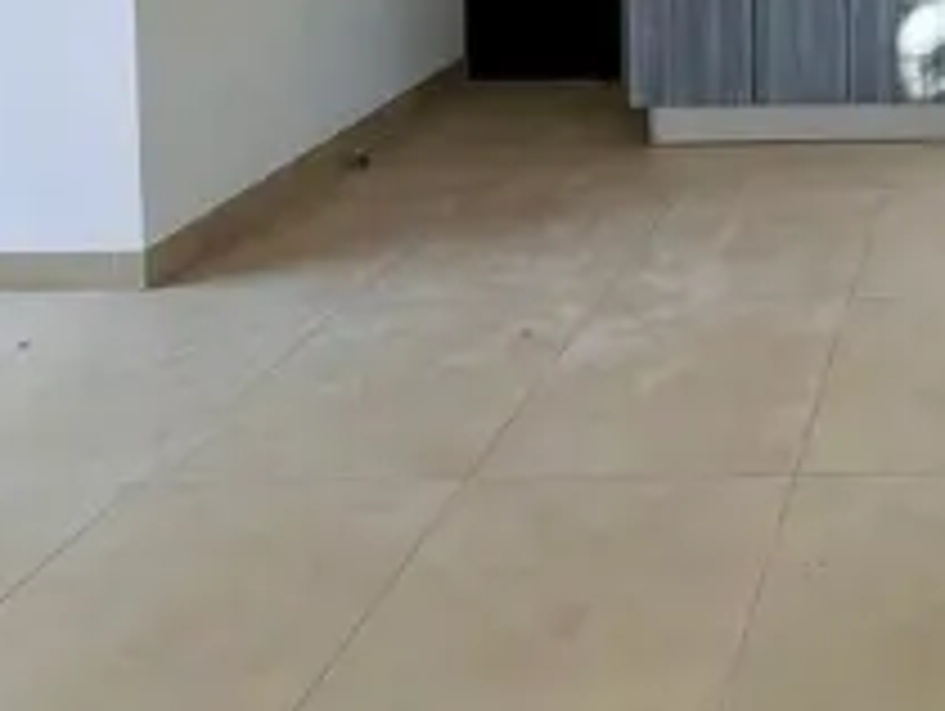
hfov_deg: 38.2
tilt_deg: -1.8
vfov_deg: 28.5
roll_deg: +0.6
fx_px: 1093
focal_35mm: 40
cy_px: -248
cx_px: 1058
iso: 64
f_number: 2.2
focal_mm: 2.22
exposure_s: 1/120
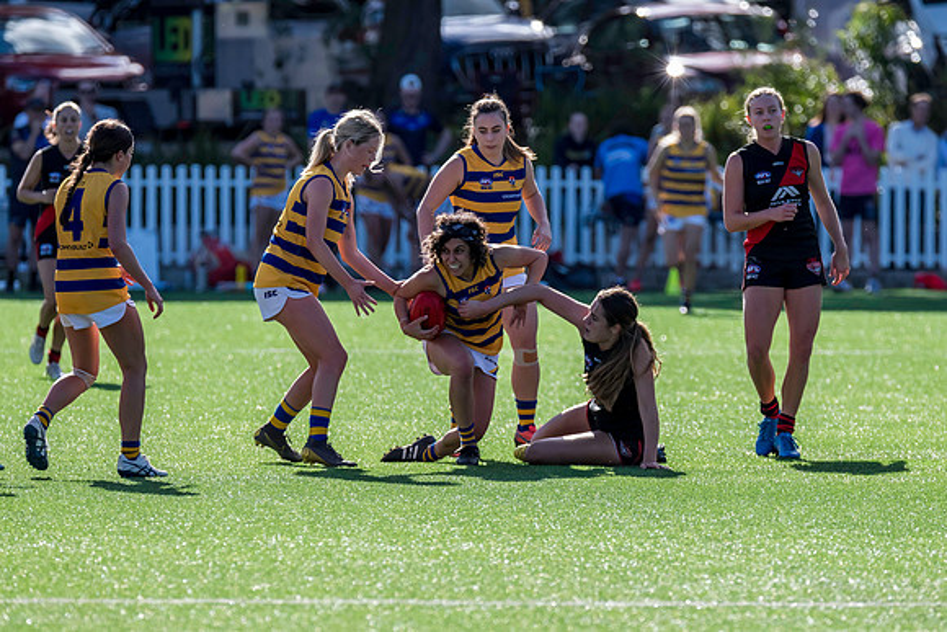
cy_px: 331
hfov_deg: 3.6
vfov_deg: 2.4
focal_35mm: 566
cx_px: 496
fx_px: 14883
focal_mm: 450
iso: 800
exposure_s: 1/1600
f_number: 9
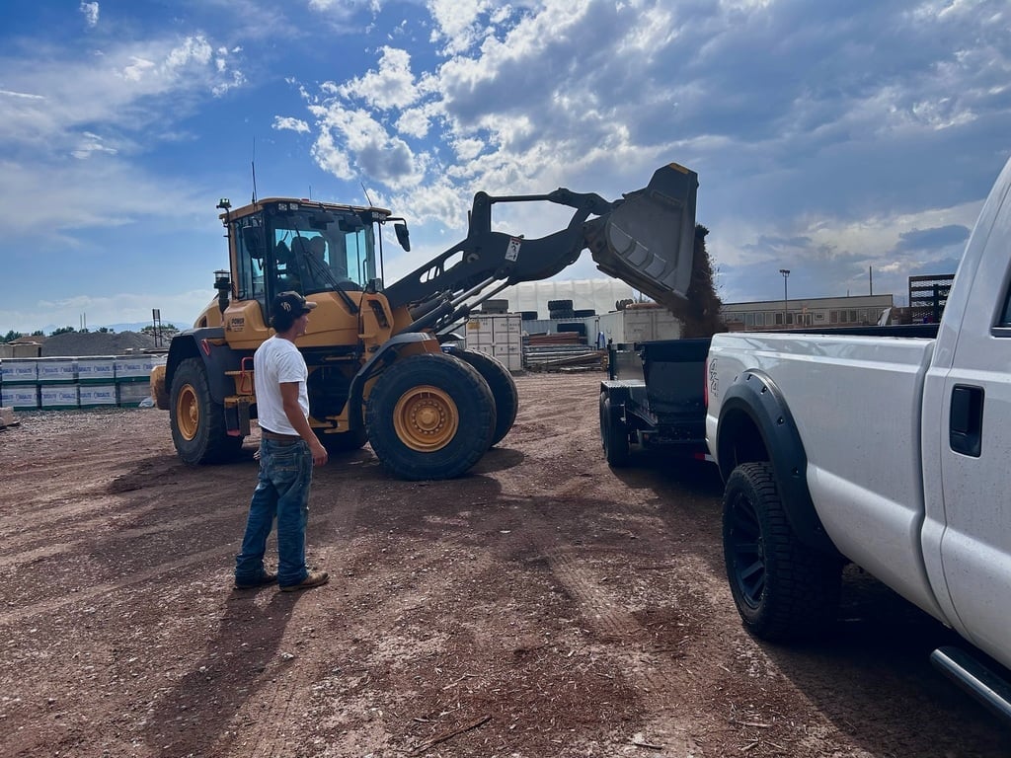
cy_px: 379
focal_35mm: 26
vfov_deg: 53.1
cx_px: 506
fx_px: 759
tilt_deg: -1.4
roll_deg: +1.6
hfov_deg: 67.3
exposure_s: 1/5587
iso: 50
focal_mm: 5.7
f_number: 1.5
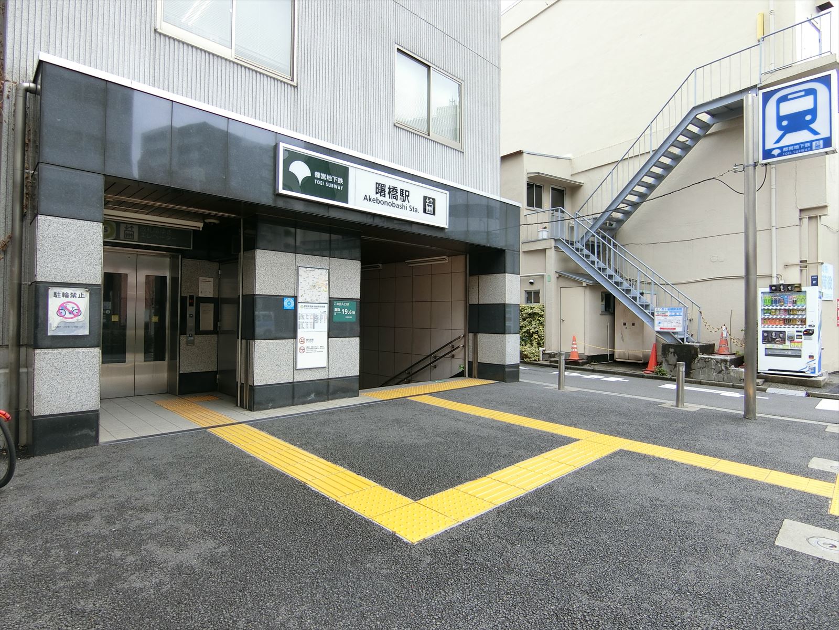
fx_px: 461
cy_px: 315
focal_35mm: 19
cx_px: 420
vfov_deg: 68.7
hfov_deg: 84.7
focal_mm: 4.06
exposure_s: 1/160
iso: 80
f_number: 2.7
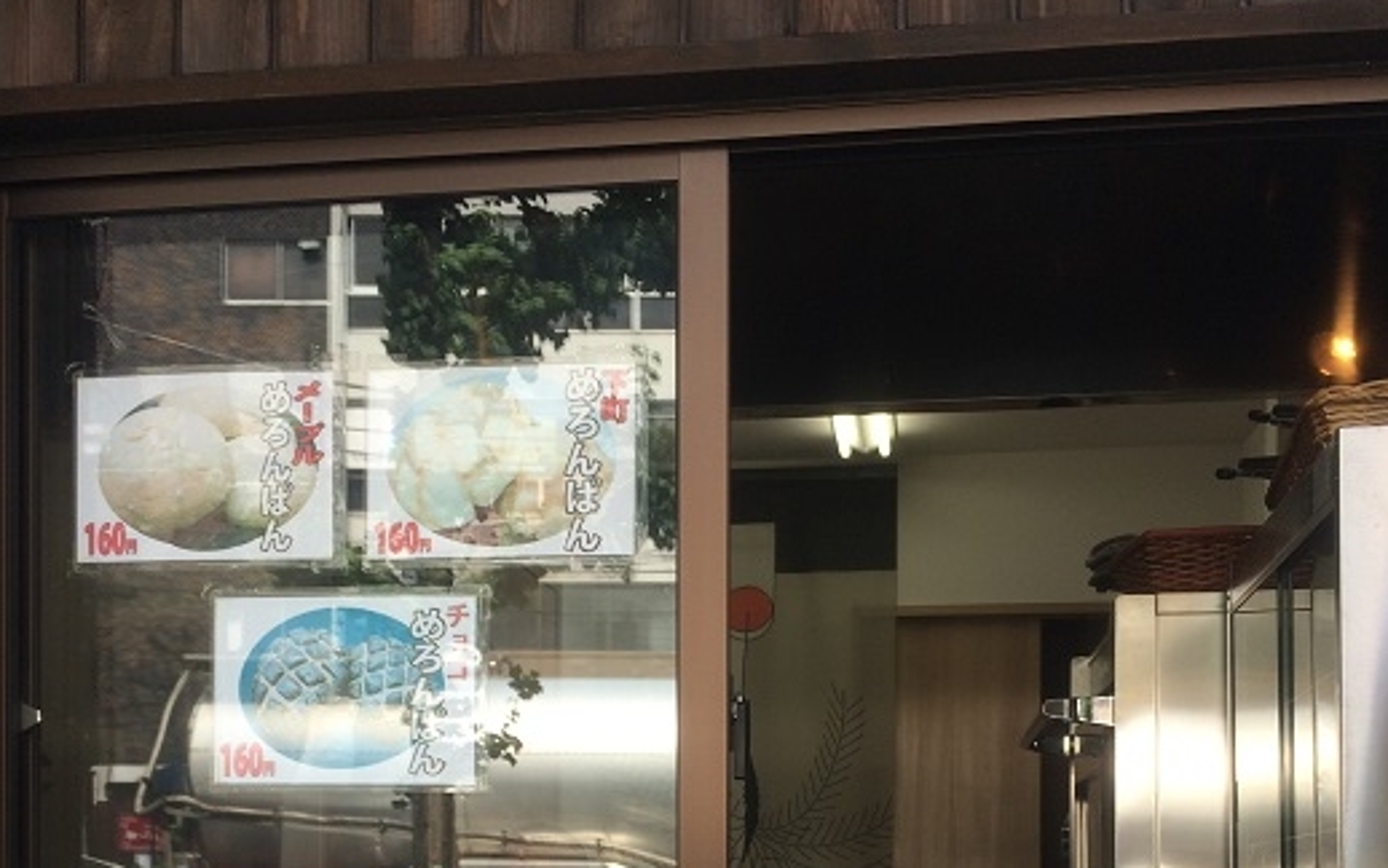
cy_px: 849
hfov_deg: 46.2
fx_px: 1627
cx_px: 695
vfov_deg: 28.2
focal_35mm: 43
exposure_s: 1/342
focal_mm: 4.12
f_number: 2.2
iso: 32
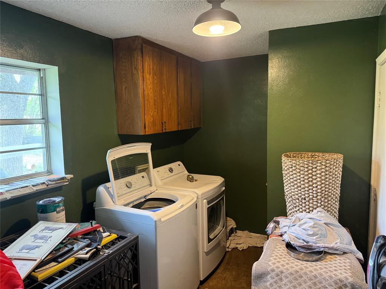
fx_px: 268
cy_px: 144
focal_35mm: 24
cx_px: 193
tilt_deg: -6.7
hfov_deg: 71.6
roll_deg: +0.1
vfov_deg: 56.8
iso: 500
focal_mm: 6.76
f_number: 1.78
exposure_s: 1/60
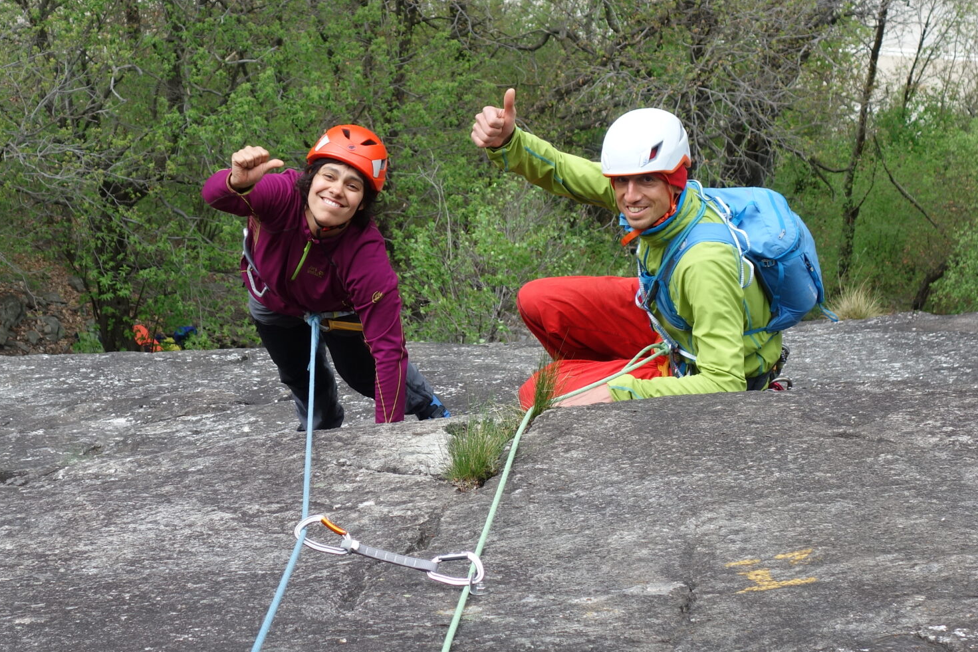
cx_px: 405
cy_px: 202
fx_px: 3640
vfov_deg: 10.2
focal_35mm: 134
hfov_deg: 15.3
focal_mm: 28.5
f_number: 5.6
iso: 125
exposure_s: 1/160
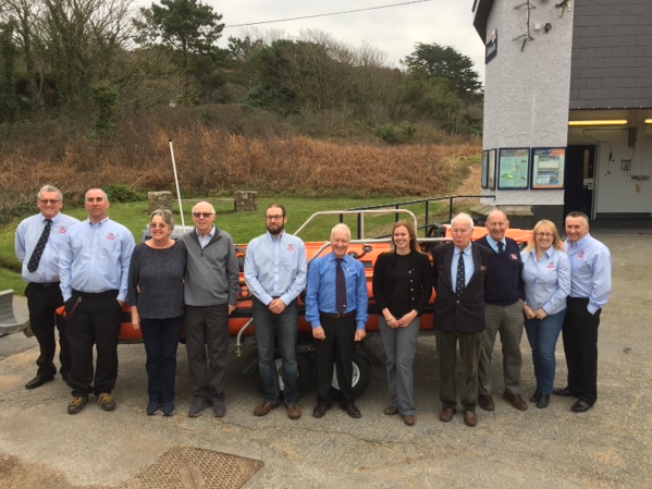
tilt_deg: -6.3
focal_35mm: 31
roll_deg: -0.3
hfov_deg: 58.4
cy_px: 248
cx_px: 322
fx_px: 584
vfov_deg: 45.4
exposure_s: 1/293
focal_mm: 4.15
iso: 32
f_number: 2.2
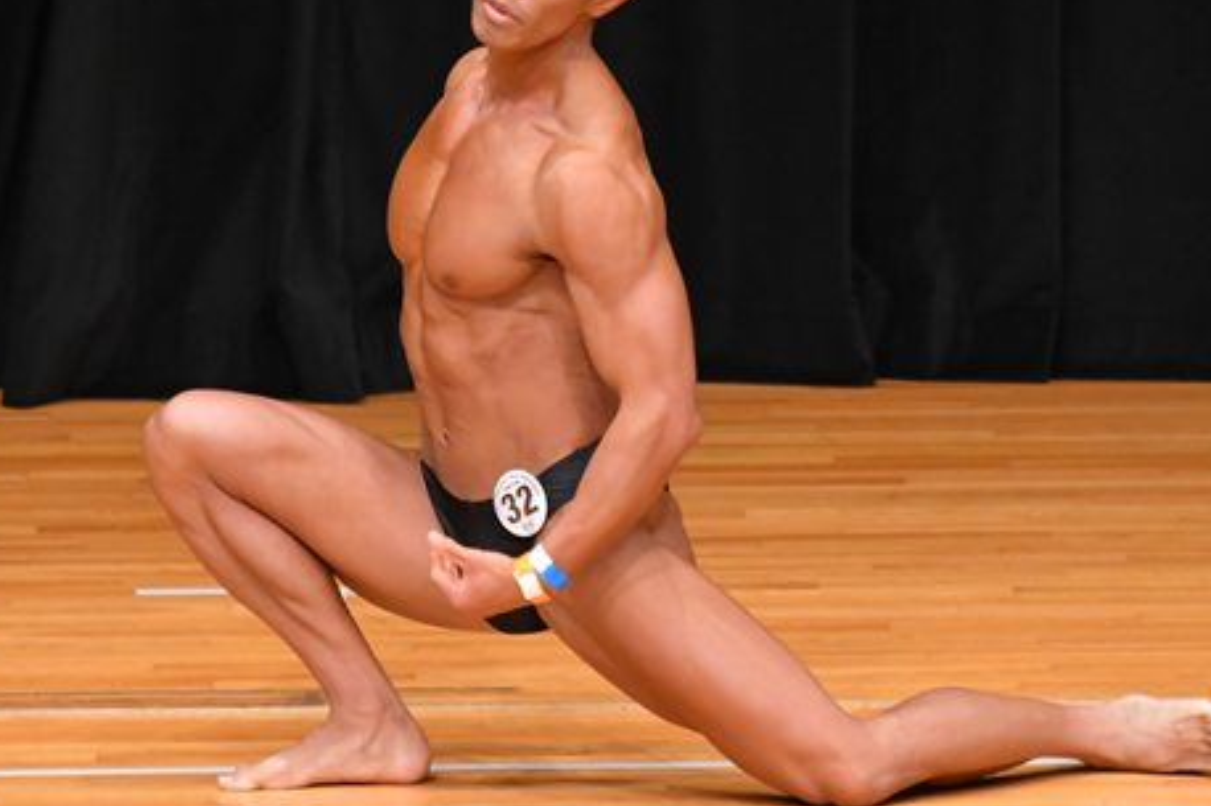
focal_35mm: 634
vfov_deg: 2.2
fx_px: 21318
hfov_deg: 3.3
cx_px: 565
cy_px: 307
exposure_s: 1/400
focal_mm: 250
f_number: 5.6
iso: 4000
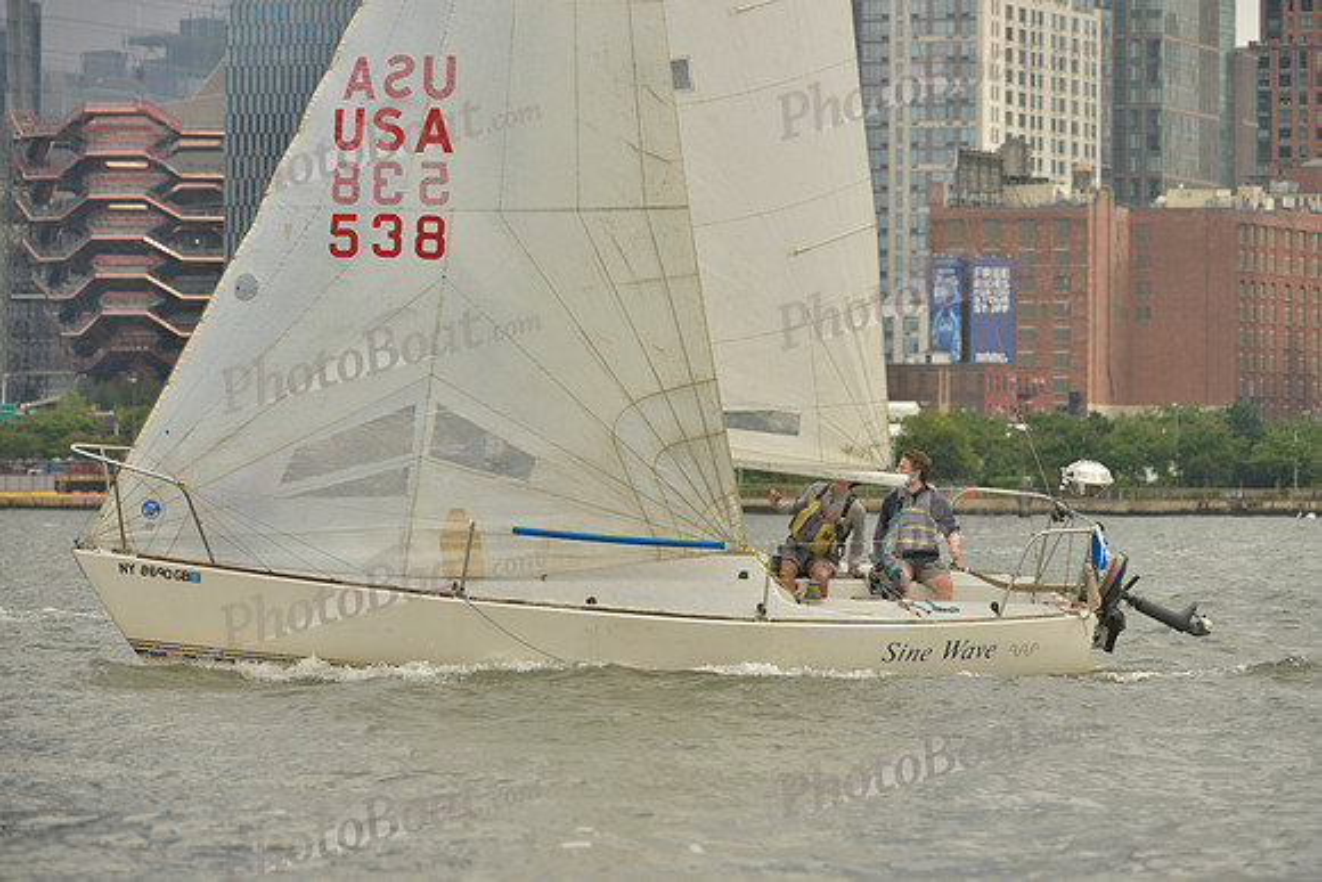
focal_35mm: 200
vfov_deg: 6.9
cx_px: 661
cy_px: 441
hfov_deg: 10.3
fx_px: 7346
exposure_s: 1/1250
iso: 400
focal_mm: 200
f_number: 7.1
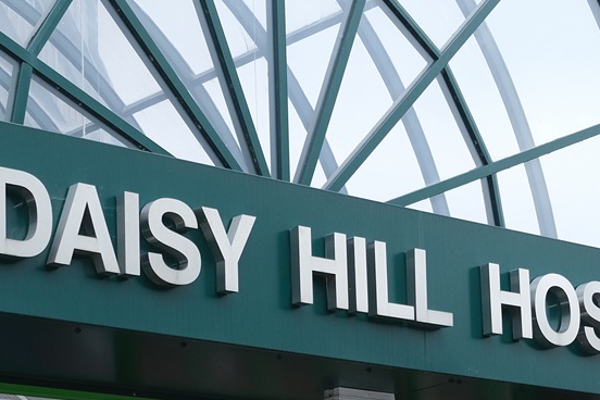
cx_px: 361
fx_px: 983
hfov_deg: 33.8
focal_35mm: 59
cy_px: 307
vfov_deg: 22.7
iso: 400
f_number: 3.2
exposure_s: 1/1700
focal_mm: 23.3
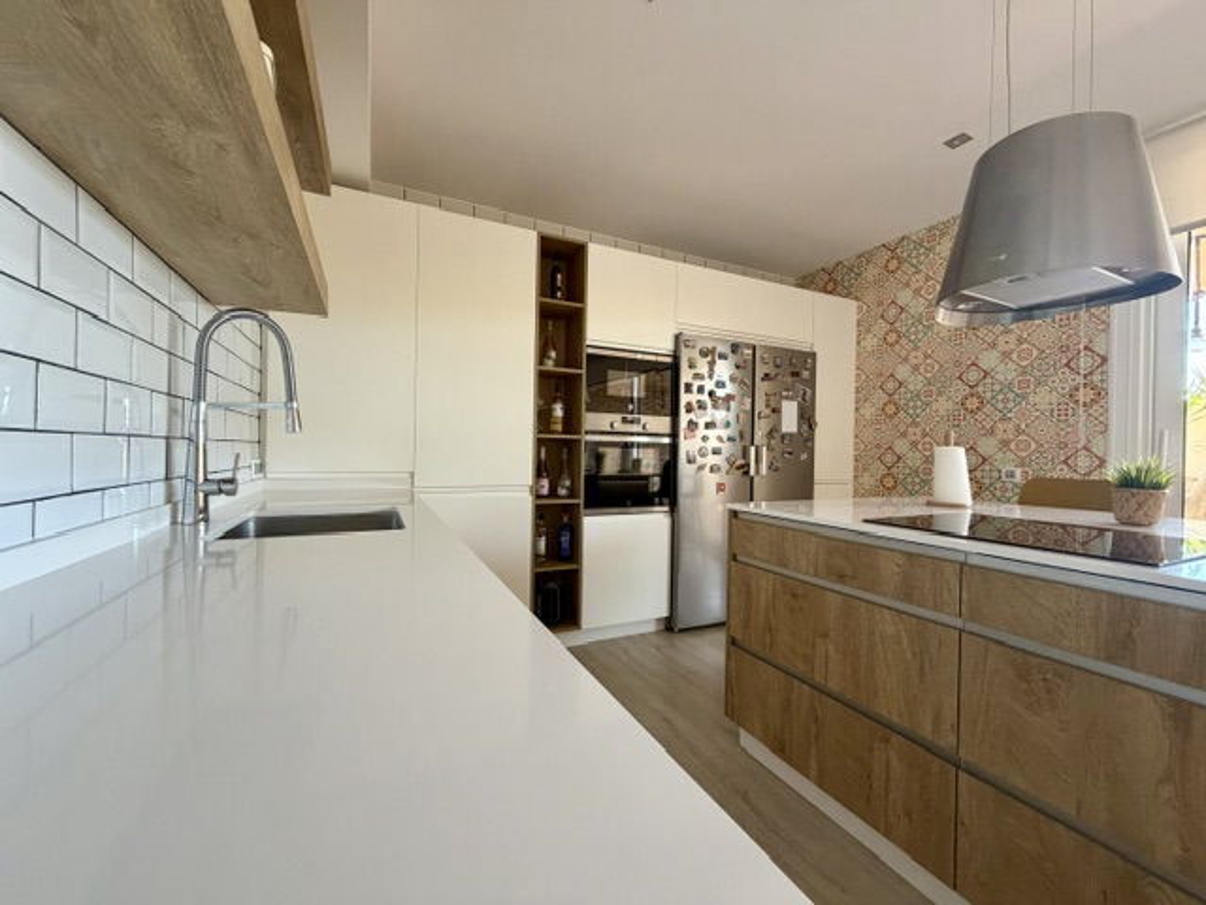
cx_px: 603
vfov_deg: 85.7
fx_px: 488
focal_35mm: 14
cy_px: 452
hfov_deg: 102.1
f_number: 2.2
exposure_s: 1/121
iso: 320
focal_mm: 2.22
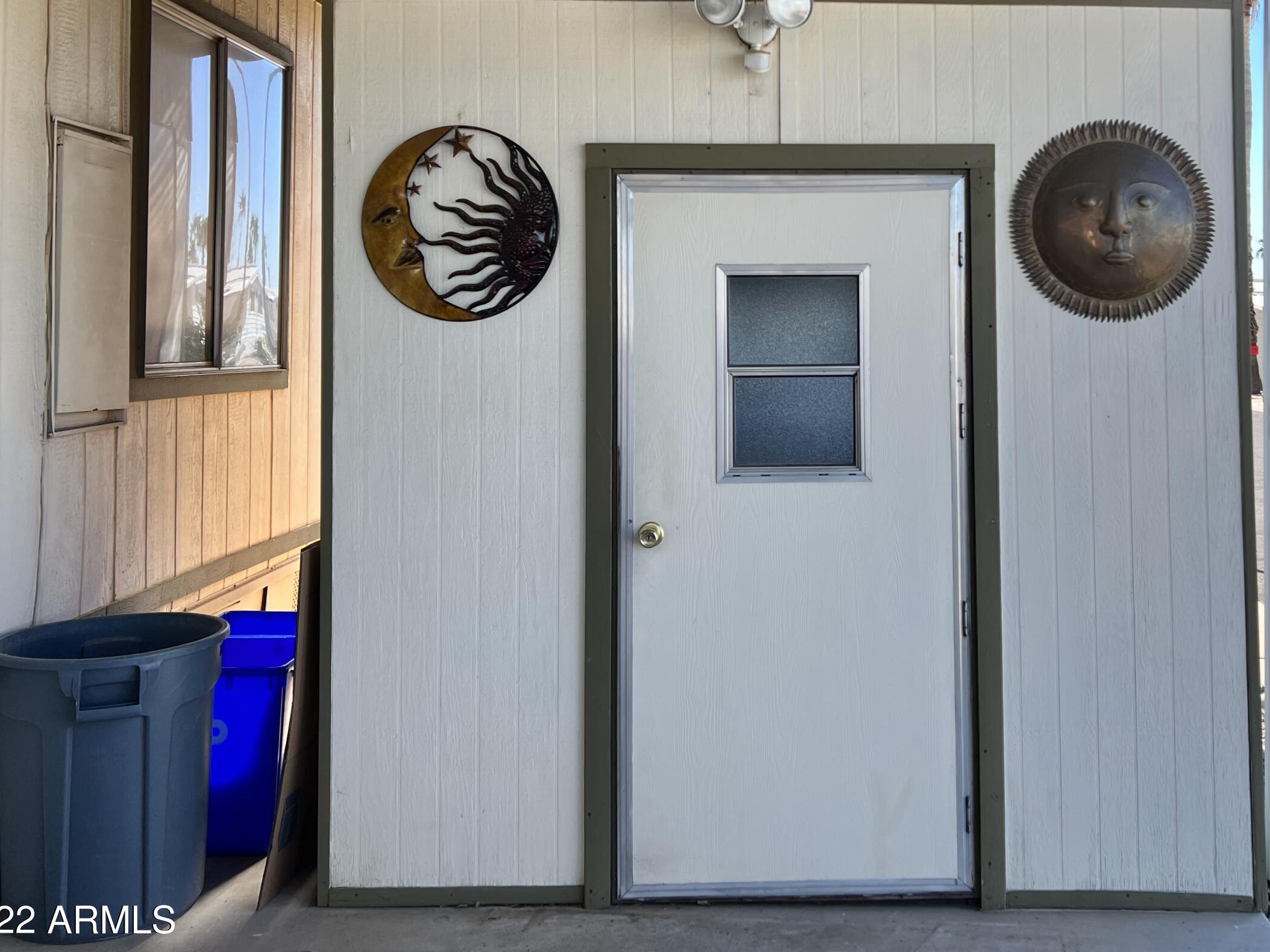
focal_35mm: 37
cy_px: 305
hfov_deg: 49.2
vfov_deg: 38.2
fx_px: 1357
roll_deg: -0.1
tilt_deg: +1.6
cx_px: 852
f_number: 1.5
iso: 50
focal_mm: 5.7
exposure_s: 1/658
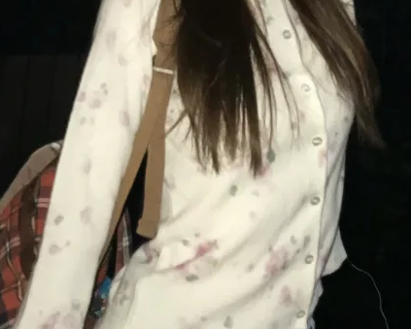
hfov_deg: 20.2
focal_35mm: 93
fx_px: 1132
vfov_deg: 16.1
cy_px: -27
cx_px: 363
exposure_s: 1/17
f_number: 1.8
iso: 80
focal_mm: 3.99
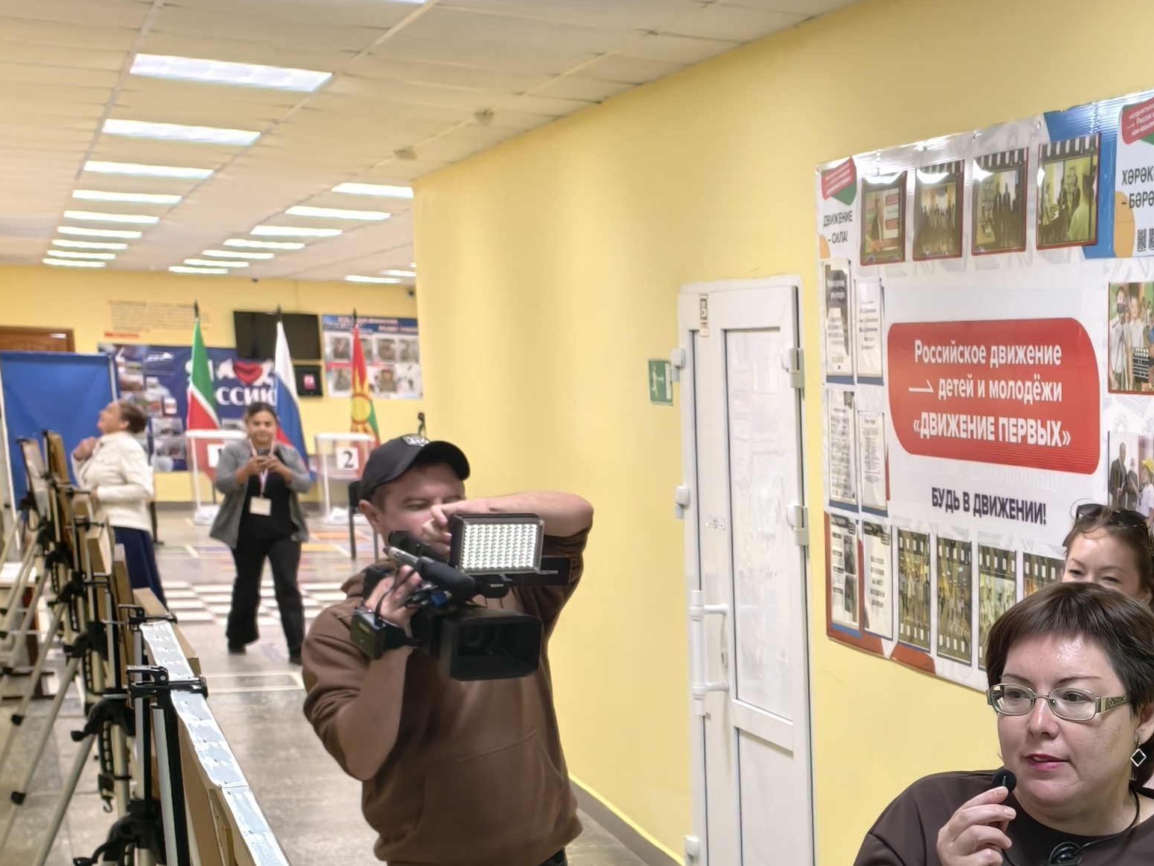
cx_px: 1374
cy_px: 896
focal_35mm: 61
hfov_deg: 27.9
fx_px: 2034
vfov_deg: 22.9
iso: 294
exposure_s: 1/100
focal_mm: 6.54
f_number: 1.57
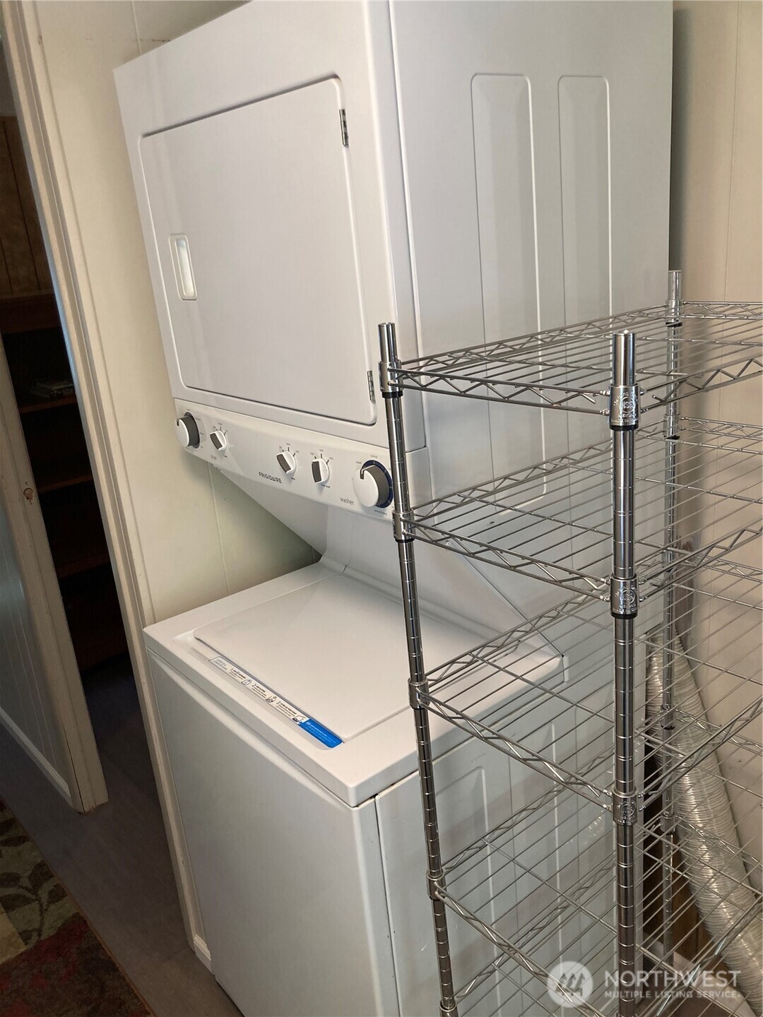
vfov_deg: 63.4
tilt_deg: -18.0
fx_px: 823
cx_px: 382
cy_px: 508
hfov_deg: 49.7
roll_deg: +5.0
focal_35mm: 28
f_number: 1.8
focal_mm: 3.99
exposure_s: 1/60
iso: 80
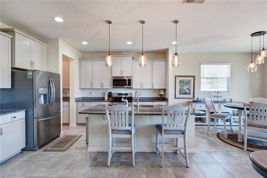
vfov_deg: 69.6
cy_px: 89
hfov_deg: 92.5
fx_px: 128
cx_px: 134
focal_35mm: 17
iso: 250
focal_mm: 11.5
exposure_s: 1/13
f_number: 9
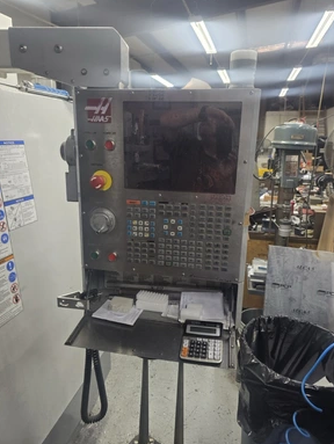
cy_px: 216
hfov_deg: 56.9
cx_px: 170
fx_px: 308
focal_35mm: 24
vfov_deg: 71.5
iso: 200
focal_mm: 6.3
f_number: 1.7
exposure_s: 1/120
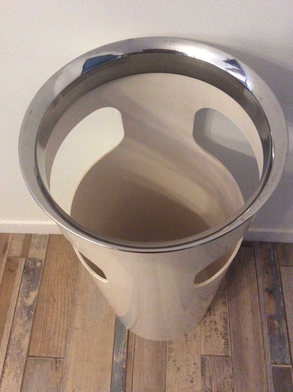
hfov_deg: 44.1
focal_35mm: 32
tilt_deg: -62.0
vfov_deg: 56.9
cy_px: 196
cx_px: 146
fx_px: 362
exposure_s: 1/17
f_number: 2.4
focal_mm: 3.3
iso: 320
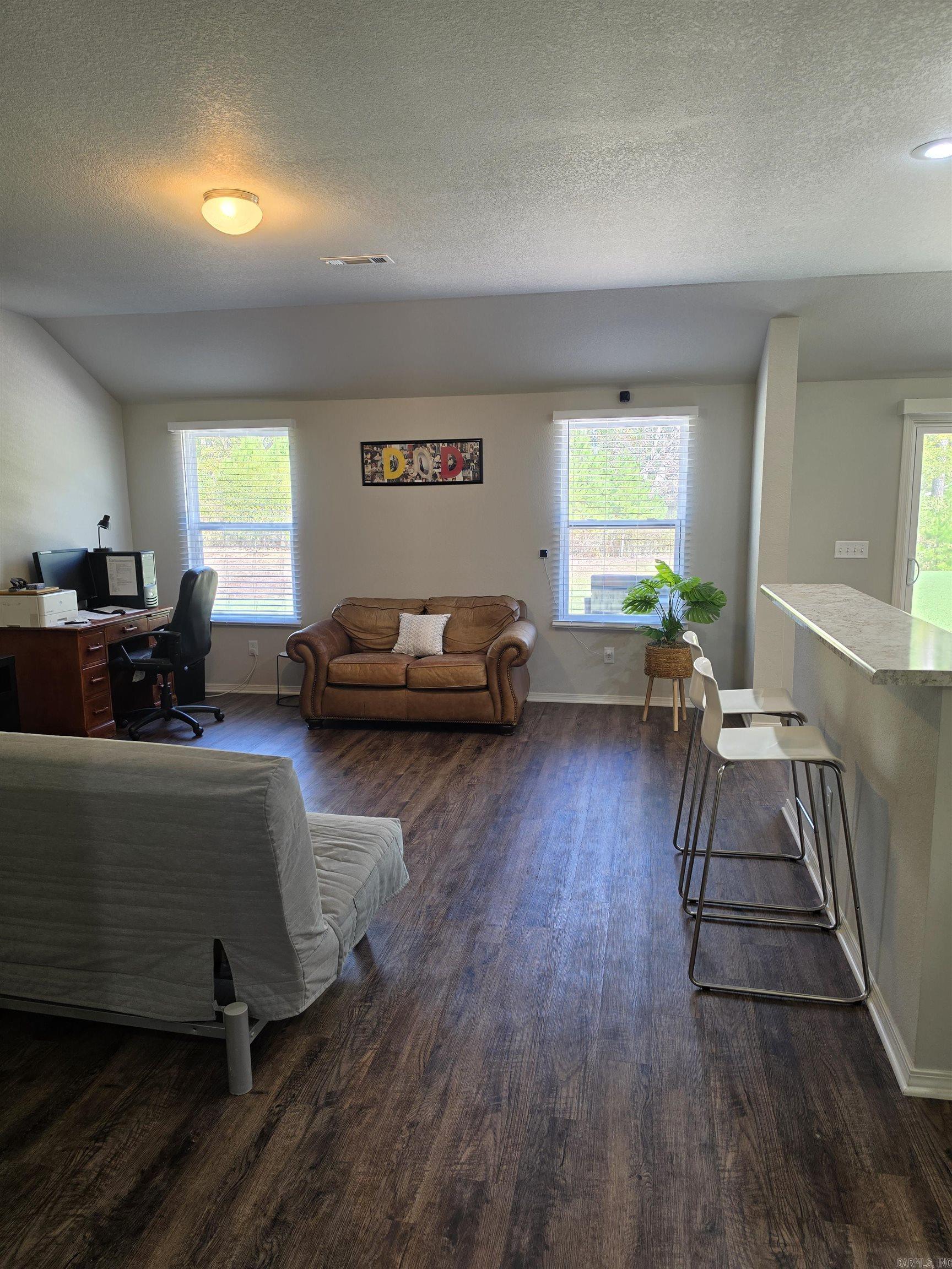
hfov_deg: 58.9
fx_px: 843
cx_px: 476
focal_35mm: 23
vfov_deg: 73.9
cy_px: 634
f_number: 1.4
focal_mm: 6.5
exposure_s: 1/120
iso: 64
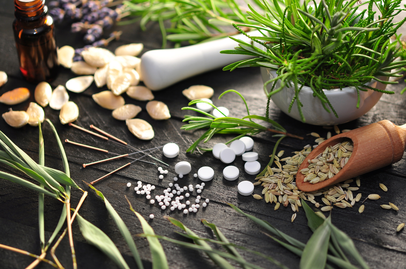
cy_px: 134
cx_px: 203
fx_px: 1014
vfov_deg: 15.1
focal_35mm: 90
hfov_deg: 22.6
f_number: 3
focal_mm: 60
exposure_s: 1/50
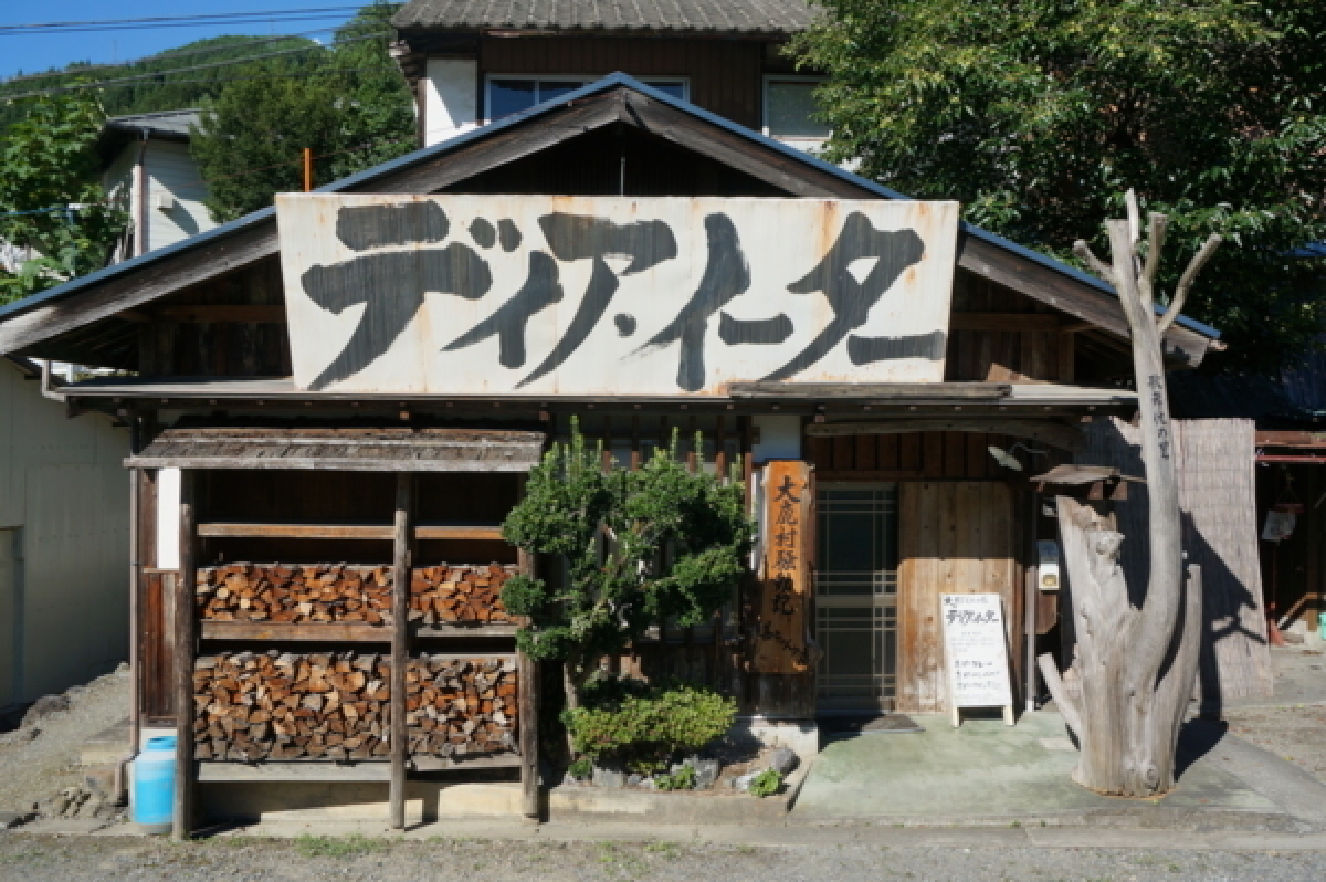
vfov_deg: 41.6
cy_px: 441
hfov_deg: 59.5
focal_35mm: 32
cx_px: 663
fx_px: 1159
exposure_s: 1/200
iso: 100
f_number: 9
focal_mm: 21
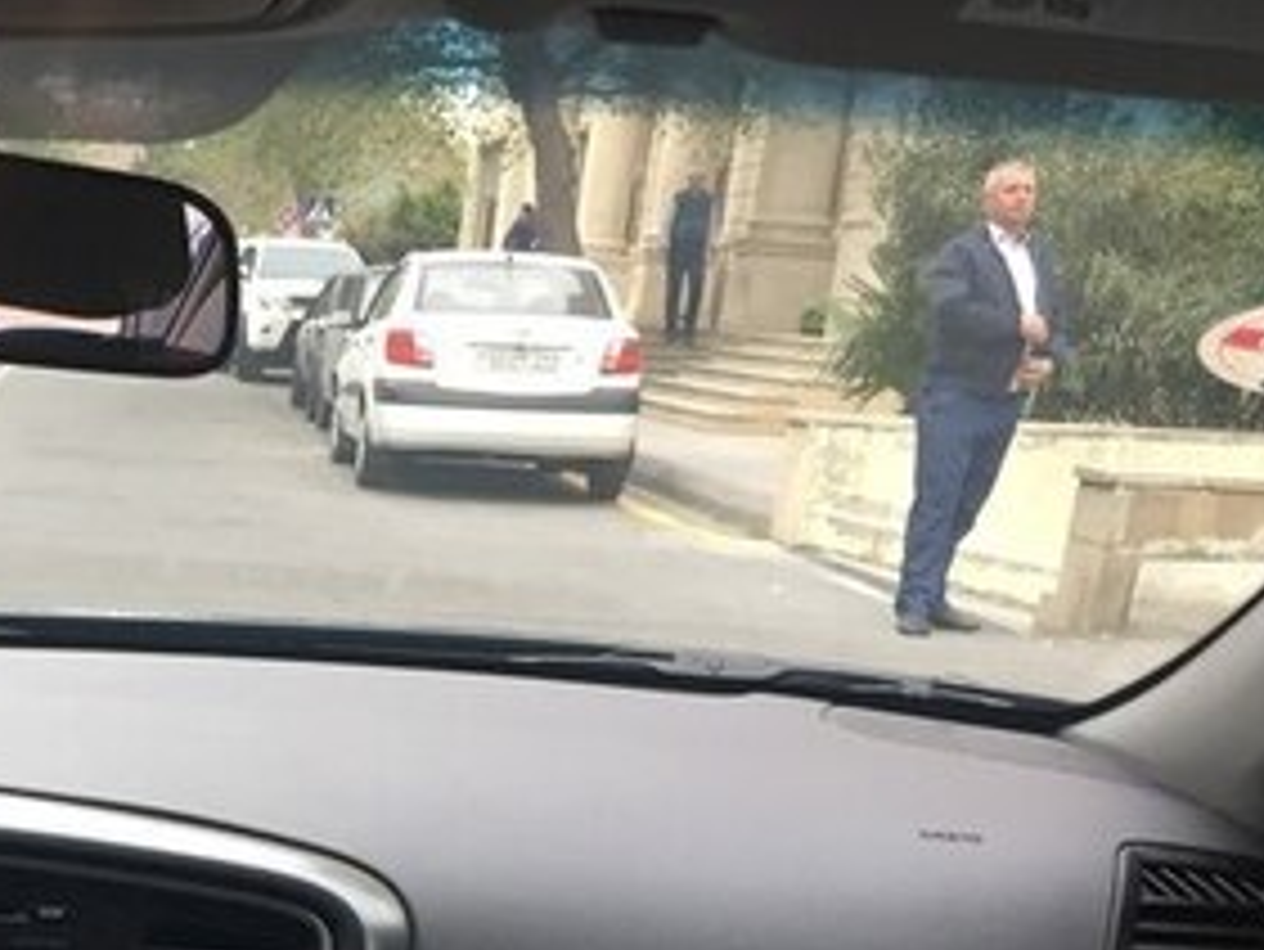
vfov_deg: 20.6
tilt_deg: -16.0
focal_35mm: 68
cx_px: -90
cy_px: 1033
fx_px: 2484
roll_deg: -4.9
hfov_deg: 26.5
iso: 40
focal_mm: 4.15
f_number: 2.2
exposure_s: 1/33
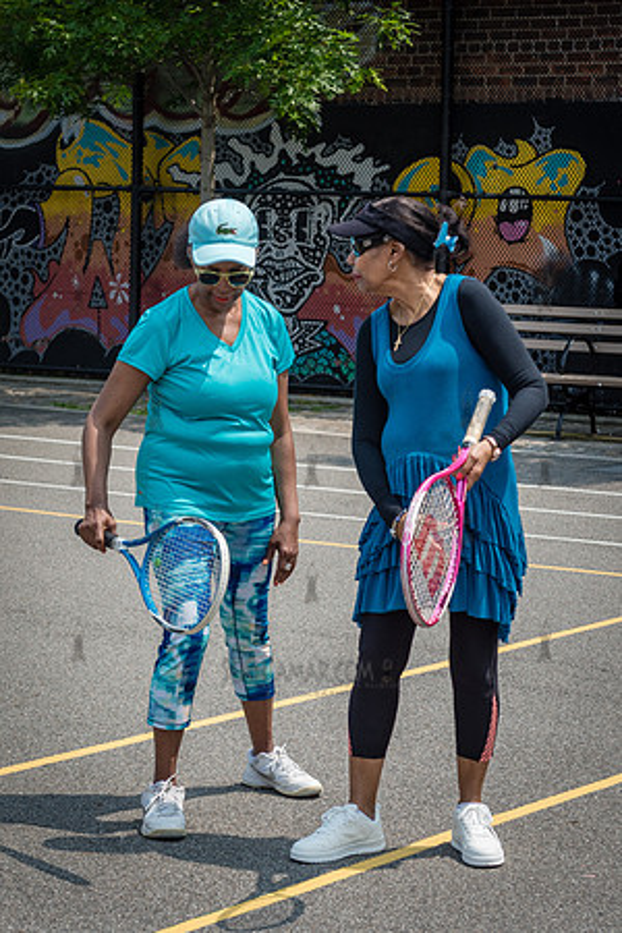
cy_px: 422
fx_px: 2639
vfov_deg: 20.0
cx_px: 287
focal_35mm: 102
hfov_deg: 13.4
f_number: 4.5
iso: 200
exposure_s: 1/1250
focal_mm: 62
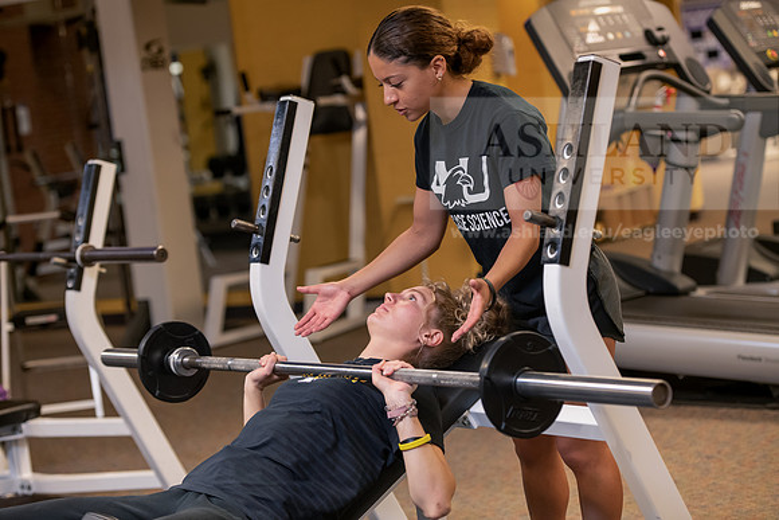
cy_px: 260
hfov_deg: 21.5
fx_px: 2056
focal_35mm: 95
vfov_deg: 14.4
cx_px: 390
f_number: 3.5
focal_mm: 95
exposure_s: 1/200
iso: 1000
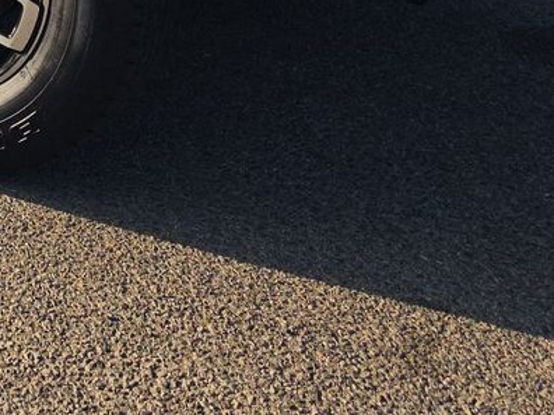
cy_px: -397
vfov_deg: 13.7
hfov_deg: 18.8
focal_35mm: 93
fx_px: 1488
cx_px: -253
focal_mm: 6.5
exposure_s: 1/6353
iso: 64
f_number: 1.4
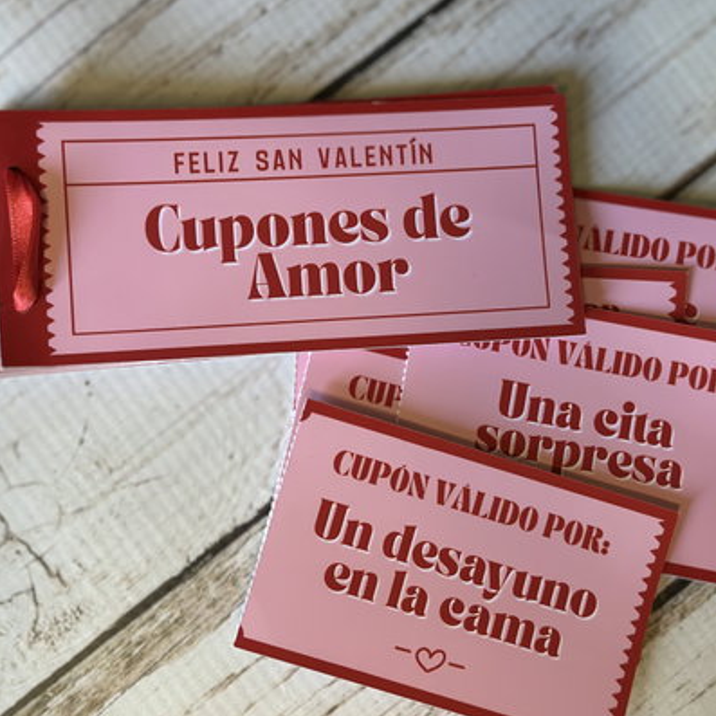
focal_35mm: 57
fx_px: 1334
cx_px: 357
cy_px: 362
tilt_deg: -85.8
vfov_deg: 30.0
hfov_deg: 30.0
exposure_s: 1/60
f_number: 1.78
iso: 250
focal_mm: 6.86
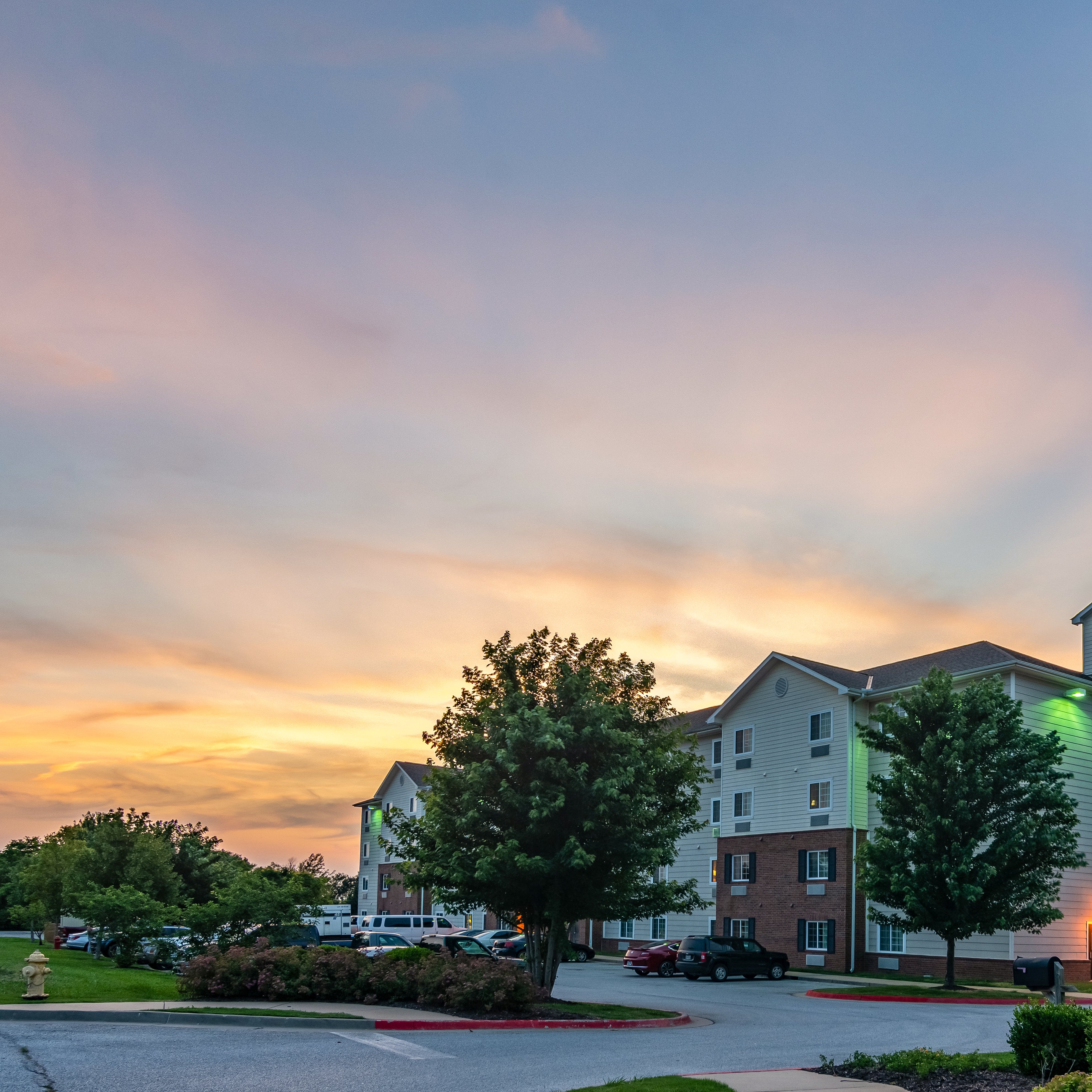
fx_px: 964
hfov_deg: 56.8
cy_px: 542
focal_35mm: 27
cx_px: 789
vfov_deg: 59.1
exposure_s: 1/80
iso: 320
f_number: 9
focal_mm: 14
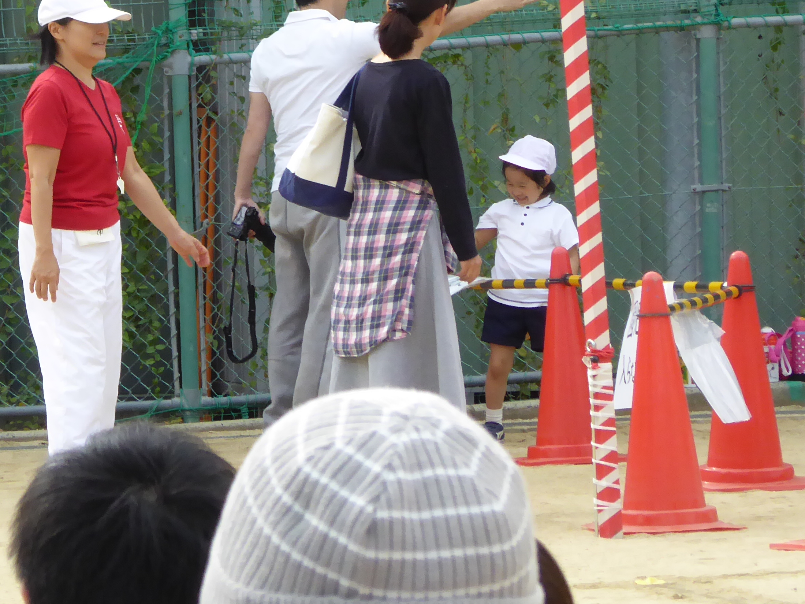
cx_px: 104
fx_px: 8232
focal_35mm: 354
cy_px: 43
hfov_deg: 5.6
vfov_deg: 4.2
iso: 250
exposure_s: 1/320
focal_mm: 25.6
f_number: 5.4
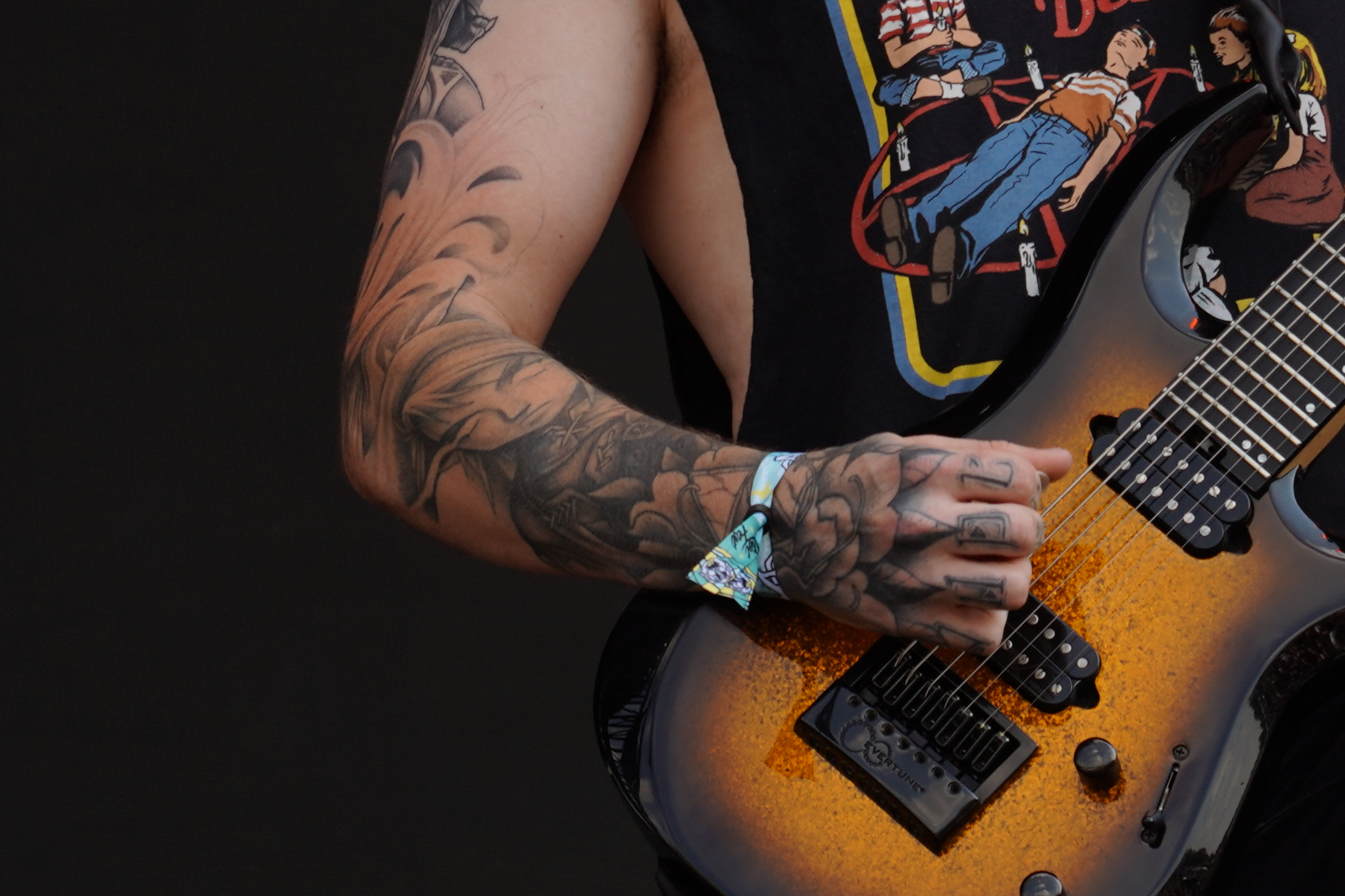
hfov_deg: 6.8
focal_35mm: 305
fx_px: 11393
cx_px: 713
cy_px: 197
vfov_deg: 4.5
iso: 100
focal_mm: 105
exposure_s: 1/320
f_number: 6.3
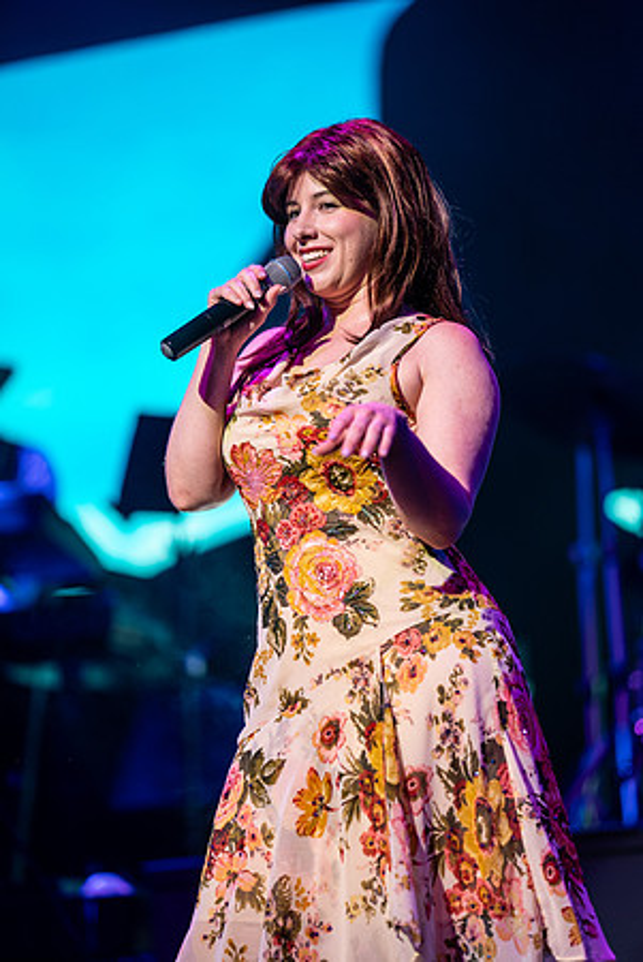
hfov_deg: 10.2
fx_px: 3608
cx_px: 322
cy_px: 481
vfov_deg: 15.2
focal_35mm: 135
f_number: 1.8
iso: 500
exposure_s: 1/320
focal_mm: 135
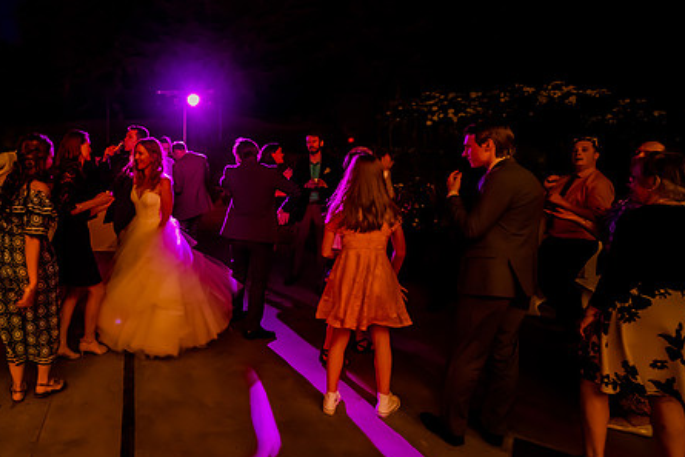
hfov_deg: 67.8
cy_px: 217
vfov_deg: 53.1
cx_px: 153
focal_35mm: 24
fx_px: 457
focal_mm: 15
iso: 8000
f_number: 2.8
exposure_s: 1/80
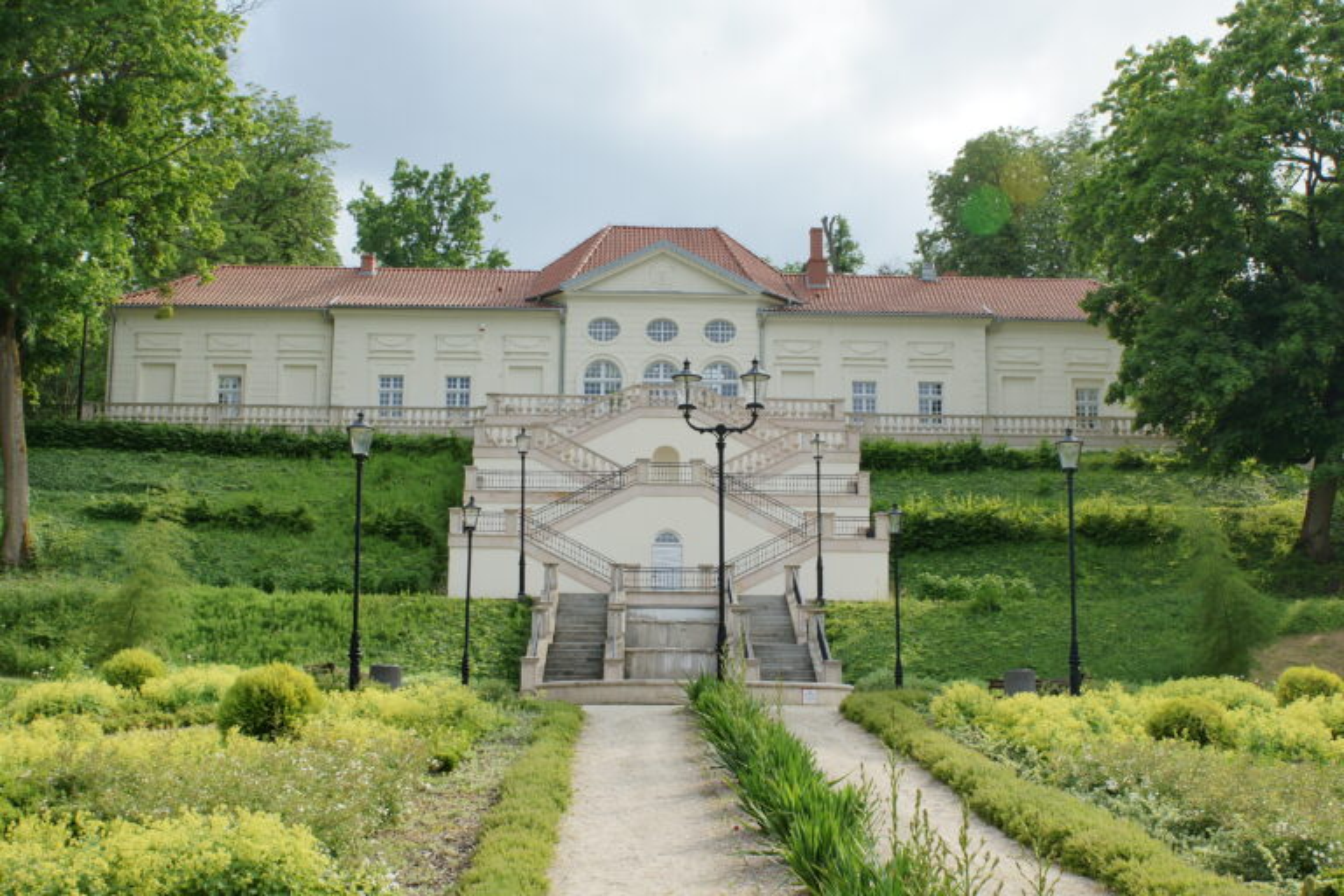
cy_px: 448
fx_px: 1568
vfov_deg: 31.9
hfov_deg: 46.4
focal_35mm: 42
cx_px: 672
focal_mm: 28
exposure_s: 1/200
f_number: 11
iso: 200
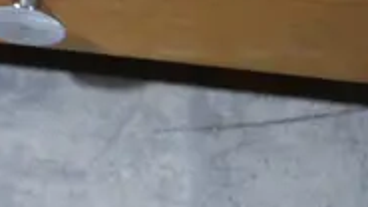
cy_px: -535
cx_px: -330
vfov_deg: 6.2
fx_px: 1649
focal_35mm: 169
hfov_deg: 11.6
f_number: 3.5
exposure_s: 1/60
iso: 250
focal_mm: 14
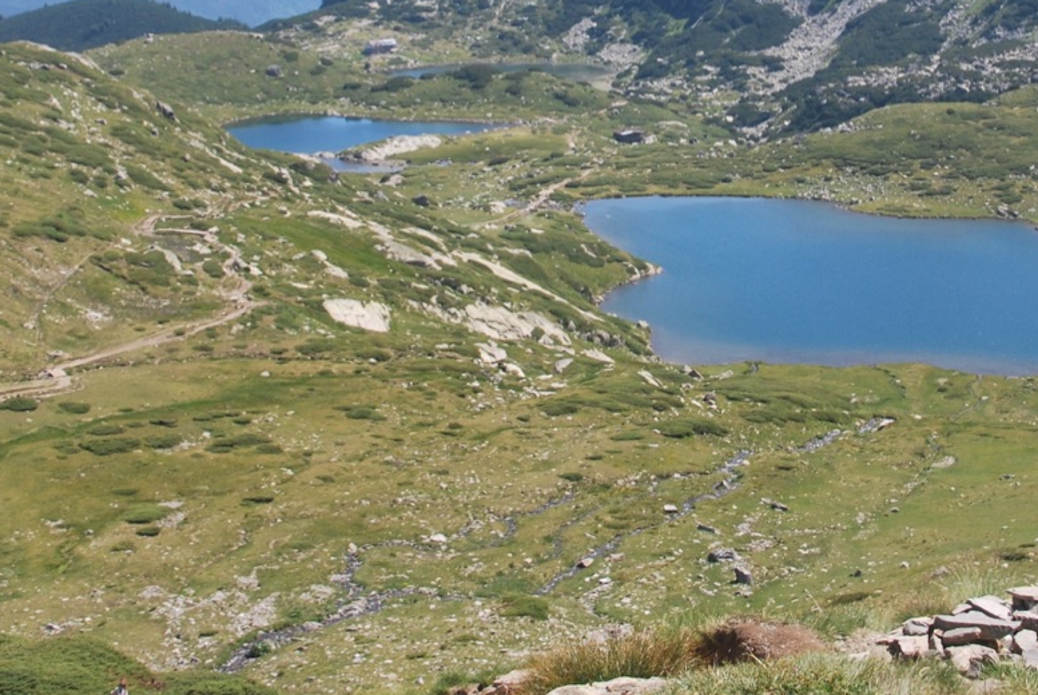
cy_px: 61
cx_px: 648
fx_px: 2050
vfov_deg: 18.9
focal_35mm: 71
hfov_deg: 28.3
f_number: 8
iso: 100
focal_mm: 23
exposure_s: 1/250
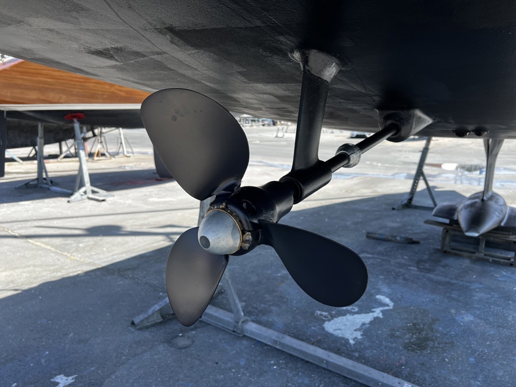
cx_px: 258
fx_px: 388
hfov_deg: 67.3
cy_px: 194
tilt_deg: -10.7
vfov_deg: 53.1
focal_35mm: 26
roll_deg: +0.7
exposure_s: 1/1068
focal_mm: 5.7
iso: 50
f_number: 1.5
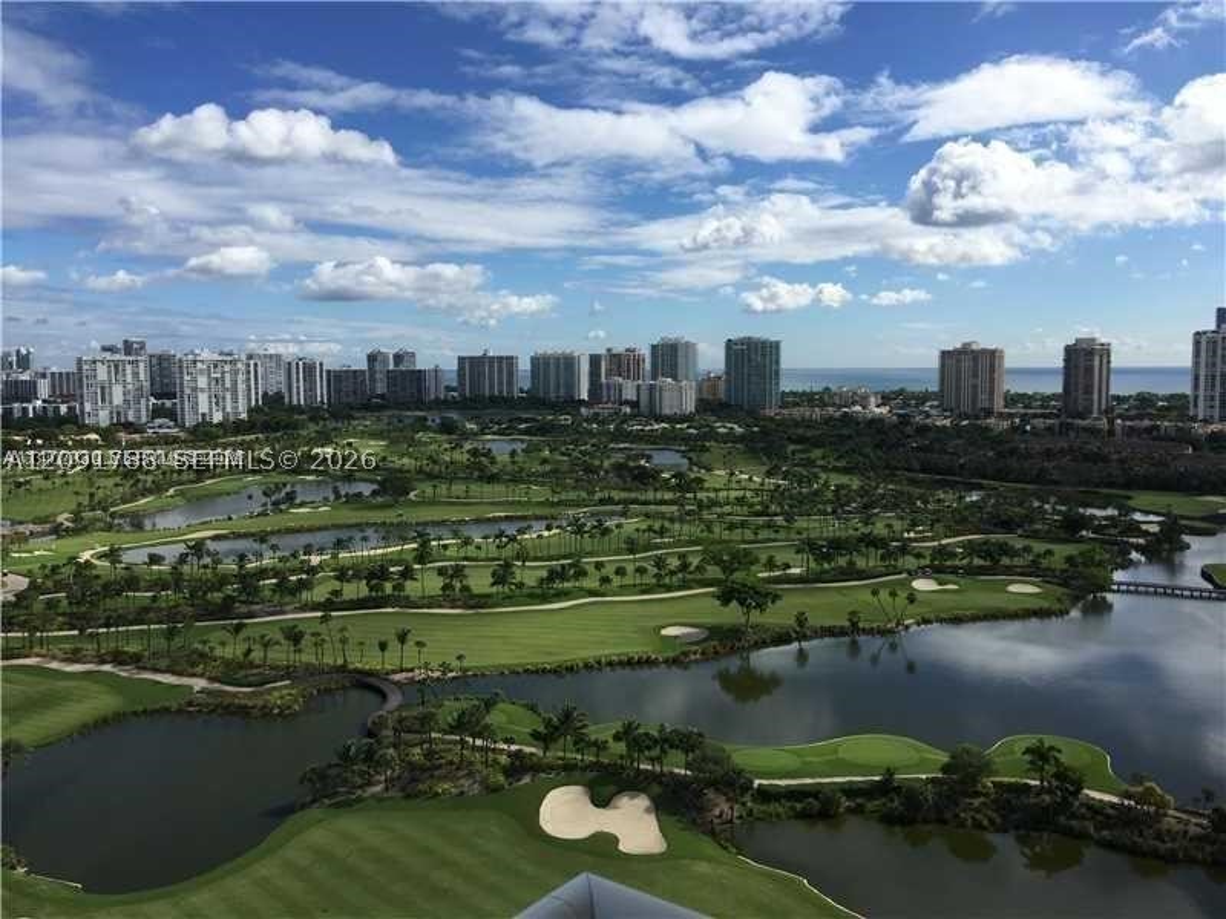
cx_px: 613
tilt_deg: -5.4
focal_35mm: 29
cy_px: 460
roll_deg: -1.6
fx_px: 1027
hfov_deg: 61.7
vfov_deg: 48.2
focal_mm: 4.15
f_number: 2.2
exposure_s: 1/2326
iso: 32
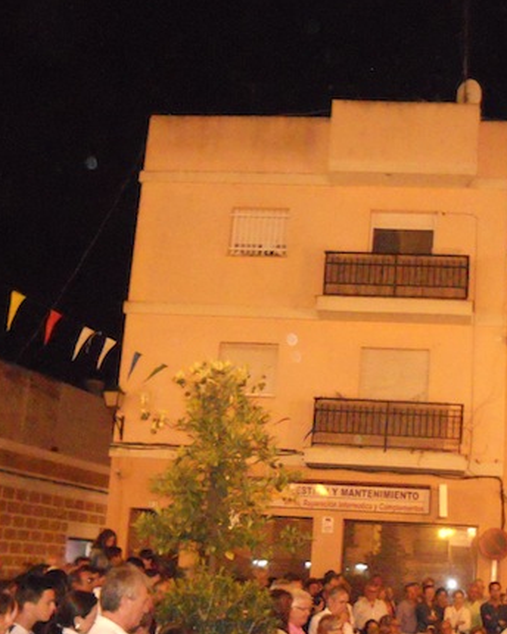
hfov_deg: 30.1
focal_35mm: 49
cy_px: 404
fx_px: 919
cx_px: 405
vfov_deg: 37.8
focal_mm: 4.9
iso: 1600
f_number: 3.2
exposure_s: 1/25
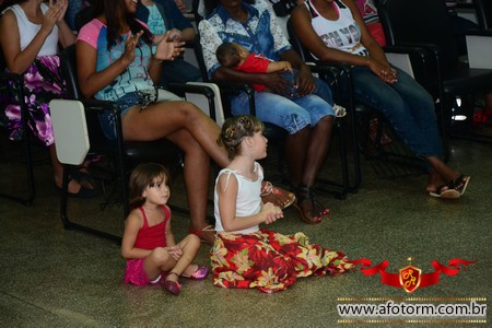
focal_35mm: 120
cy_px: 164
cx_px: 246
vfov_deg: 11.4
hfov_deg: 17.1
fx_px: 1640
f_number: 5.6
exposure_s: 1/80
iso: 1600
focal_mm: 80
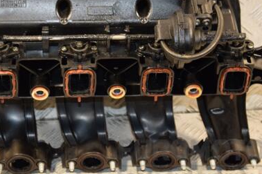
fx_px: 866
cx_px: 105
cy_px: 58
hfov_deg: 17.2
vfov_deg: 11.5
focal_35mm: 119
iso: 800
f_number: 5
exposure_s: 1/100
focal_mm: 50
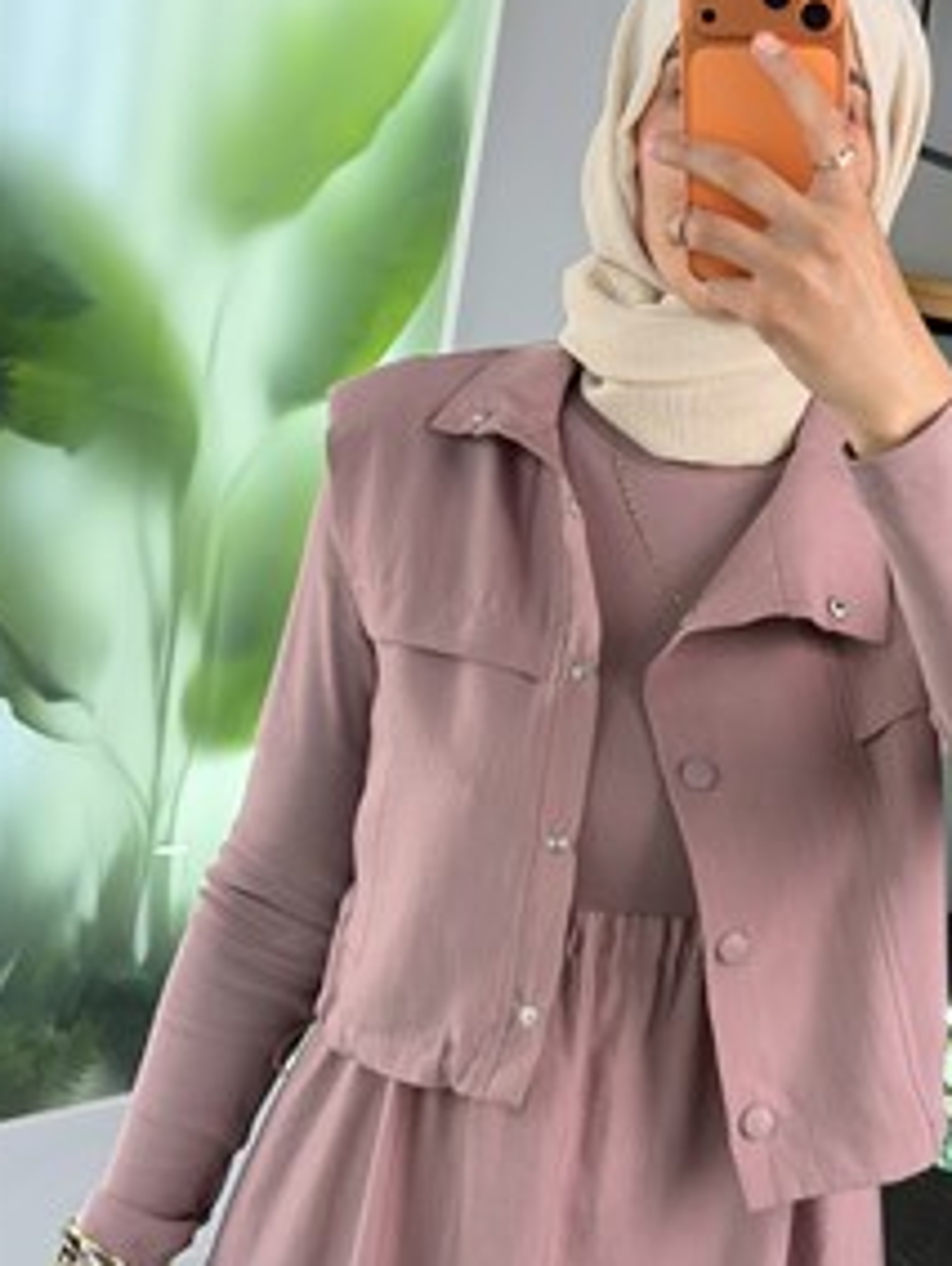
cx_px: 666
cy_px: 441
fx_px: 2561
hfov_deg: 20.9
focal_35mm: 70
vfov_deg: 27.6
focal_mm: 6.76
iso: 80
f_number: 1.78
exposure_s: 1/177
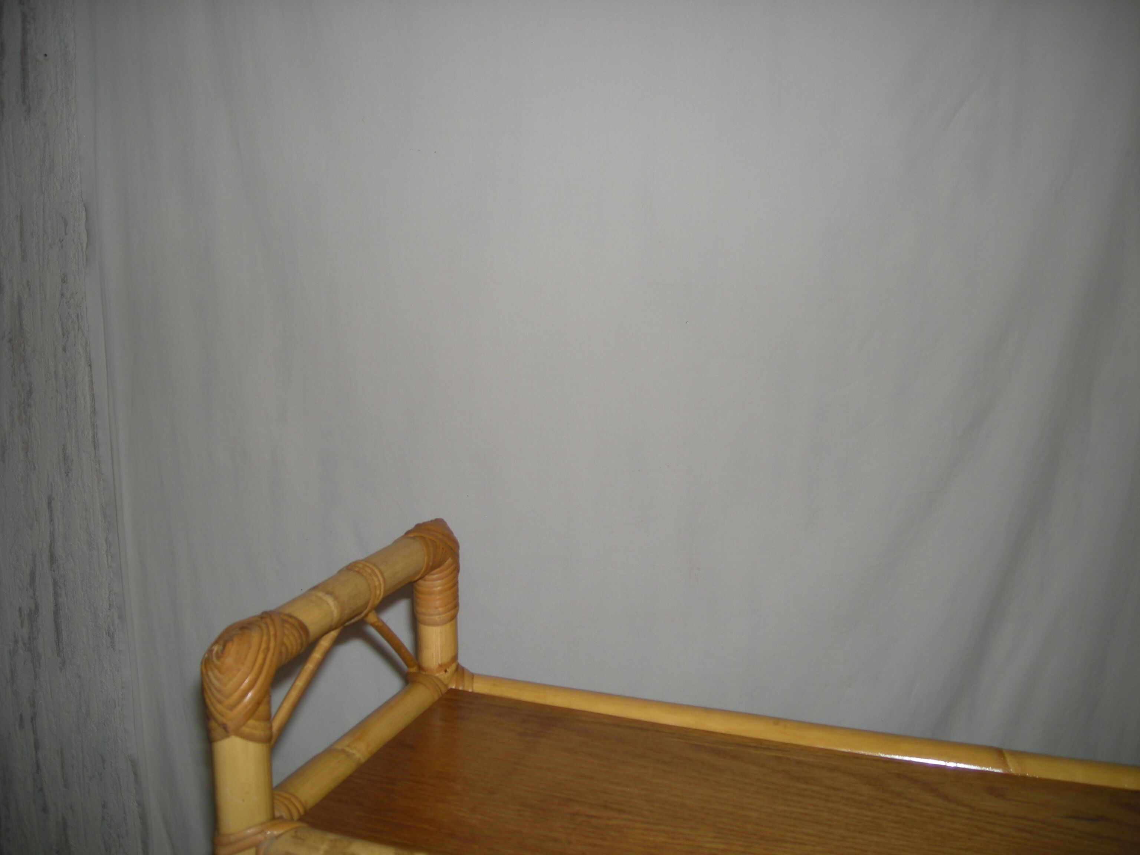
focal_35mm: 35
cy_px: 428
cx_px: 570
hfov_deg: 52.6
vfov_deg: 40.7
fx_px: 1153
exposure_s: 1/56.1
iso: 50
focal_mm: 5.7
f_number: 2.8
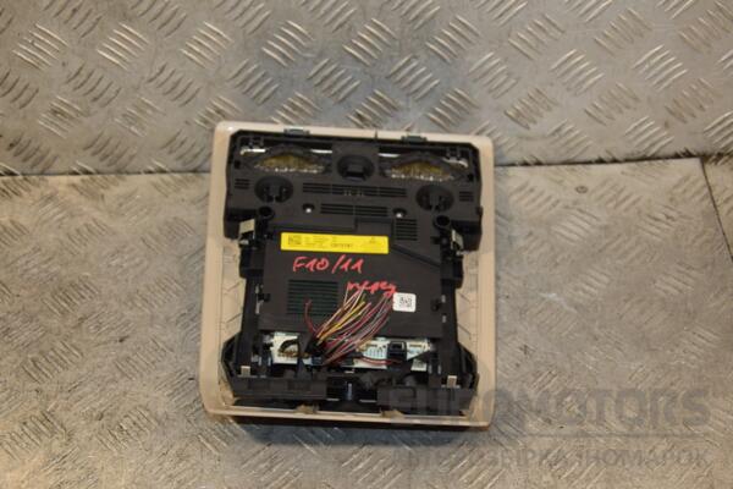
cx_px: 366
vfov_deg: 23.8
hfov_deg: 35.1
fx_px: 1160
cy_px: 244
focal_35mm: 57
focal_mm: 38
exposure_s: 1/200
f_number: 5
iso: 800
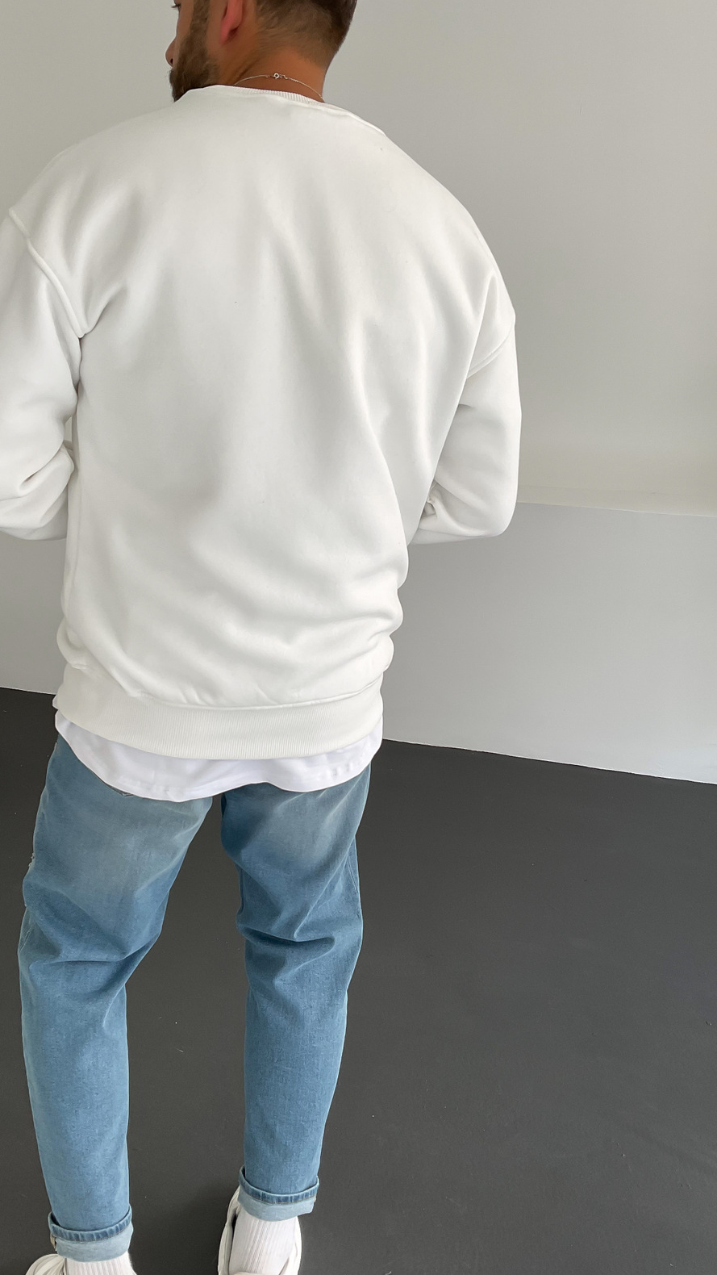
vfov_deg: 61.0
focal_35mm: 32
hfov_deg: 36.6
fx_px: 1081
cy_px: 638
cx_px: 317
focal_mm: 3
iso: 25
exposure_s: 1/120
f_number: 1.8
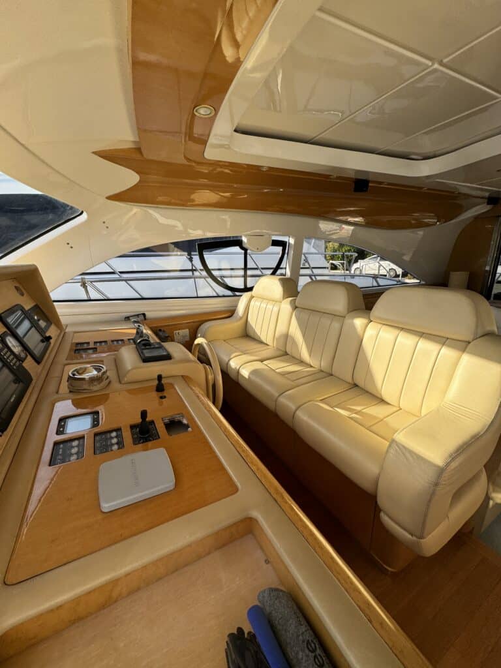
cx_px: 250
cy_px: 334
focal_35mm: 14
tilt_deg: -16.1
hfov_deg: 85.7
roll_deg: +0.3
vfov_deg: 102.1
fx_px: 270
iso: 40
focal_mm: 2.22
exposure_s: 1/244
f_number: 2.2
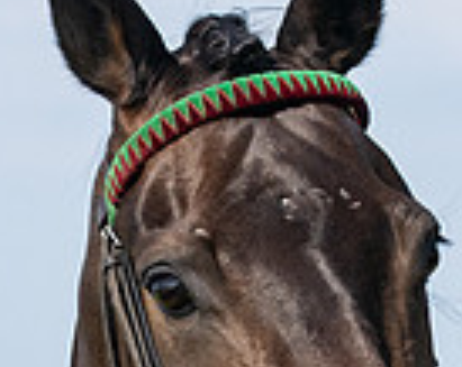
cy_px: 545
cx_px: 563
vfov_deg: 2.6
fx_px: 8077
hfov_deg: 3.3
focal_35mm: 592
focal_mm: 77
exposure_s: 1/2500
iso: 400
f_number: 5
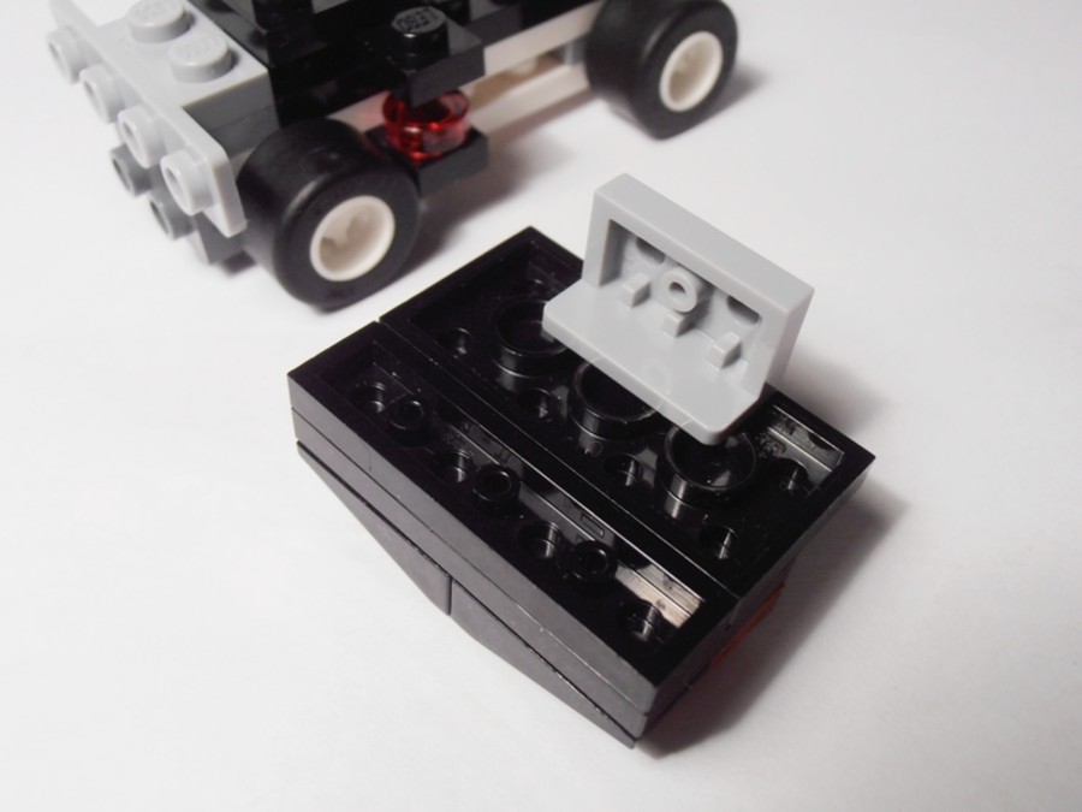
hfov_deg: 50.1
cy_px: 406
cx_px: 541
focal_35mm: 37
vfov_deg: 38.7
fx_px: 1157
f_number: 3.9
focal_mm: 6.61
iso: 80
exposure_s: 1/40
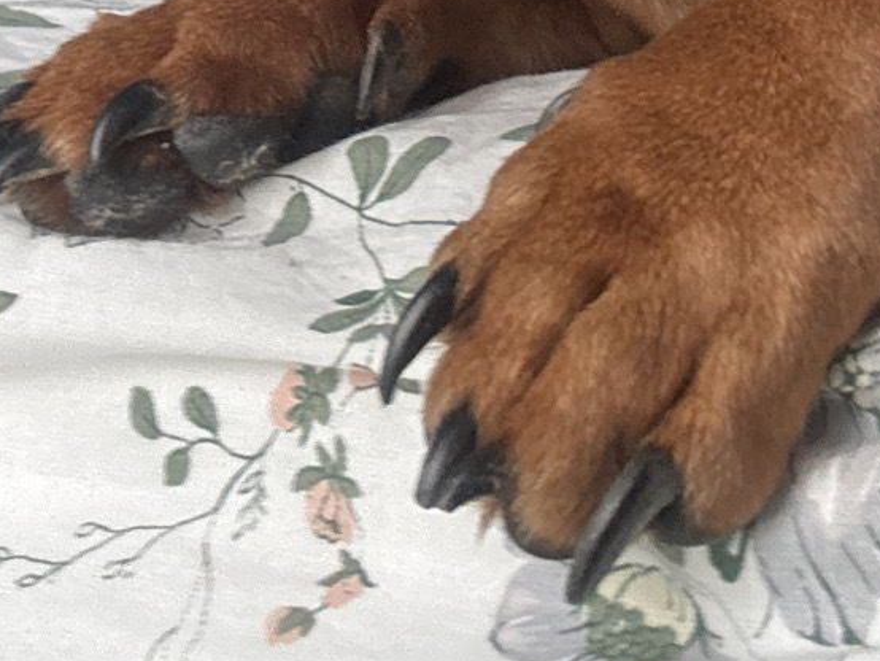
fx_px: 2111
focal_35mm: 83
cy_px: -418
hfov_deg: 23.4
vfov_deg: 15.9
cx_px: 254
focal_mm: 2.69
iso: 160
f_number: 1.9
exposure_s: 1/60
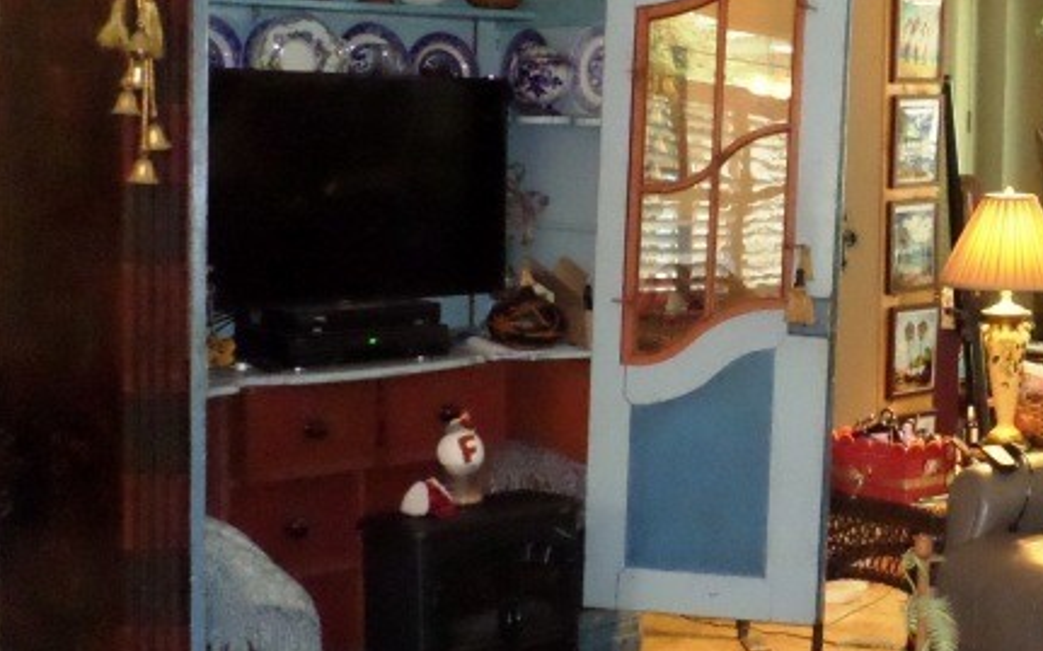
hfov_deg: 31.3
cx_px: 886
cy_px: 269
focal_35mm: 63
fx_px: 1790
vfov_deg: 20.6
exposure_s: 1/30
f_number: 2.5
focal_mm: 4.5
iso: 400
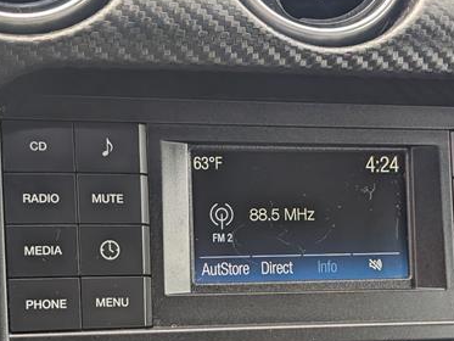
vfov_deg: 17.4
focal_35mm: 84
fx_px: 1102
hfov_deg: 23.2
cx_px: 286
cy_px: 279
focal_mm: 6.9
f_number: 1.68
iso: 325
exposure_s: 1/625
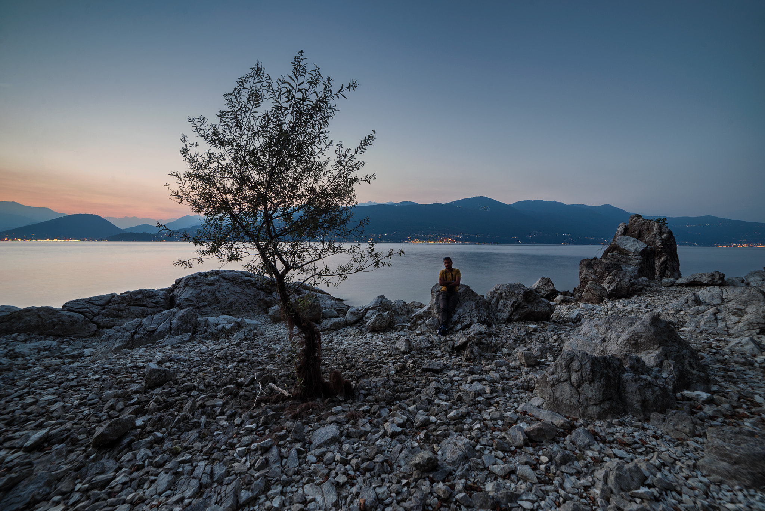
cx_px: 382
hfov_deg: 104.2
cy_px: 256
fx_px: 298
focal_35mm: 14
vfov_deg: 81.3
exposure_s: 10
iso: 100
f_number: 9
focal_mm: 14
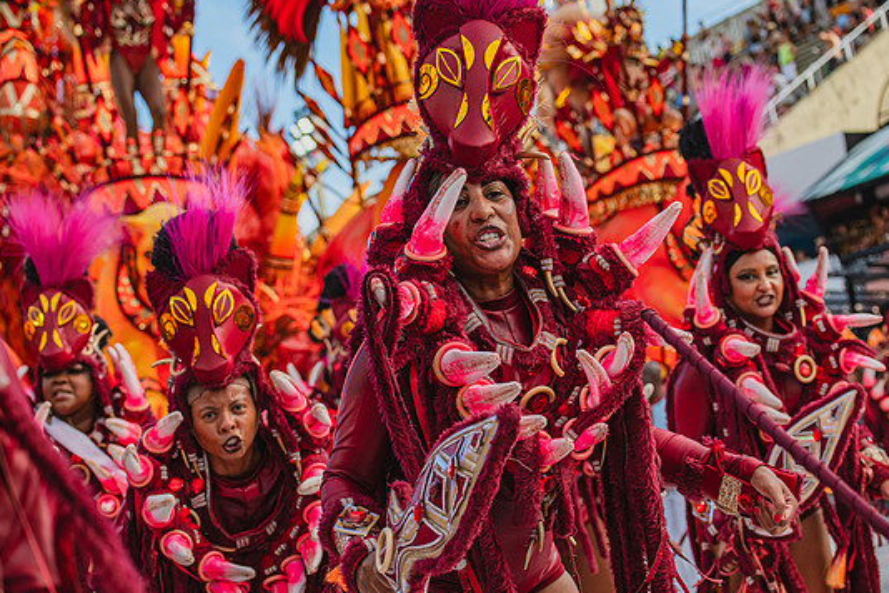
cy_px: 313
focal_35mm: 76
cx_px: 454
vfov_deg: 17.9
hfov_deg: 26.7
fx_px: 1877
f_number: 5.6
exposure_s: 1/1600
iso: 640
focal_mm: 70
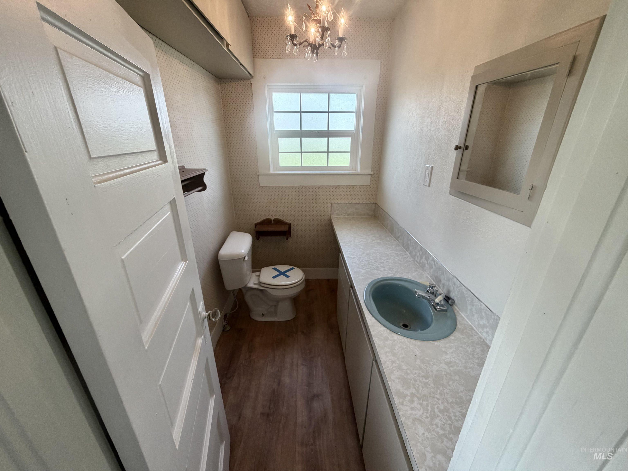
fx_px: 254
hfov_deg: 102.1
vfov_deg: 85.7
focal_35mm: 14
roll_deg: -0.1
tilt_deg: -21.0
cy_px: 236
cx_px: 314
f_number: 2.2
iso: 160
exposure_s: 1/120
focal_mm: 2.22
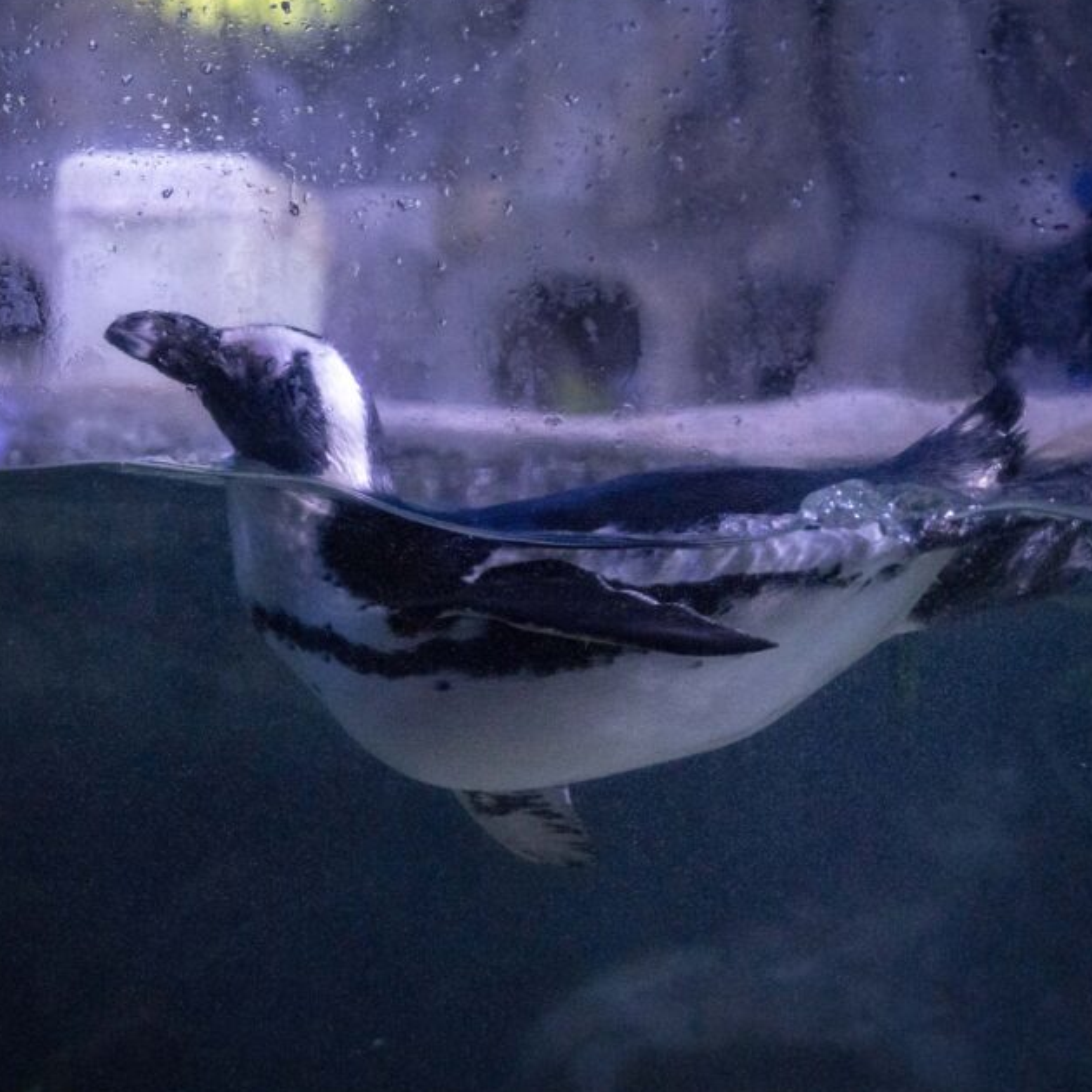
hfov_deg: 20.8
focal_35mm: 83
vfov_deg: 20.9
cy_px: 513
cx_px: 349
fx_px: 2962
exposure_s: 1/1000
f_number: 5.6
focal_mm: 60
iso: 12800
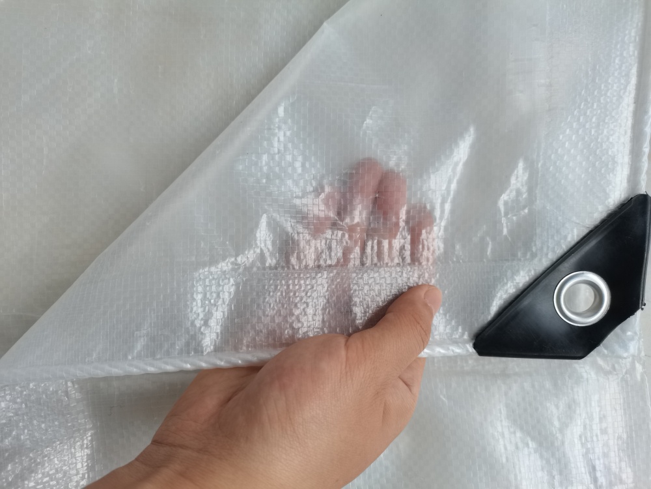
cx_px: 326
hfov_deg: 67.3
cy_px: 244
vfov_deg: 53.1
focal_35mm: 26
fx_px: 489
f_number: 1.8
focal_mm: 5.58
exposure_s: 1/106
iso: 50
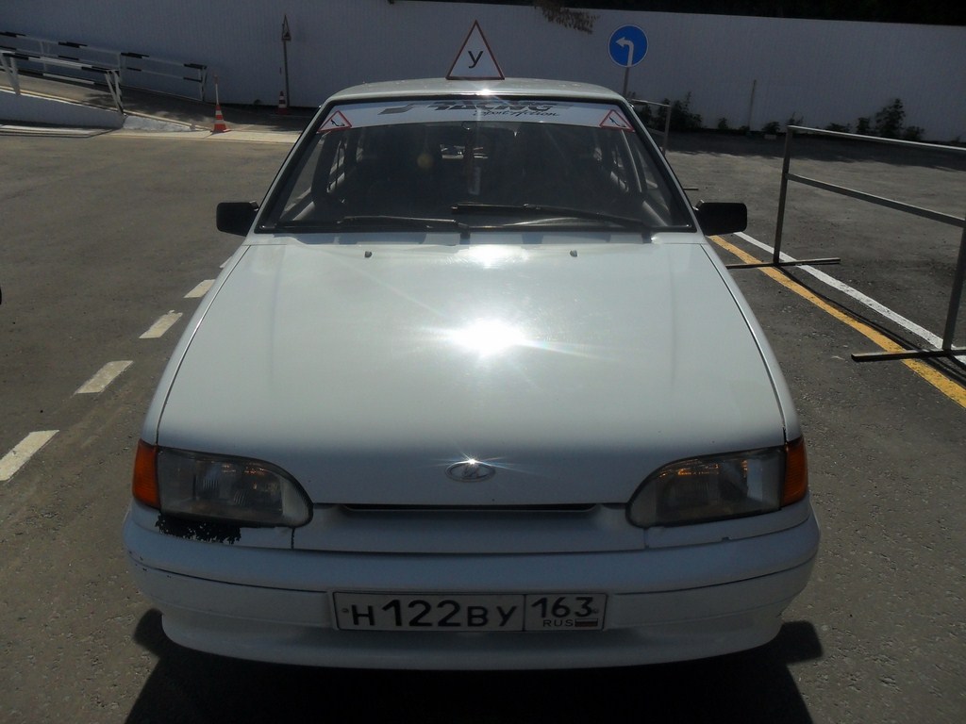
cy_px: 362
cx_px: 483
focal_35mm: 27
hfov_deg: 65.3
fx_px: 753
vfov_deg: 51.4
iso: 100
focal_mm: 4.9
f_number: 8.9
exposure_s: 1/500
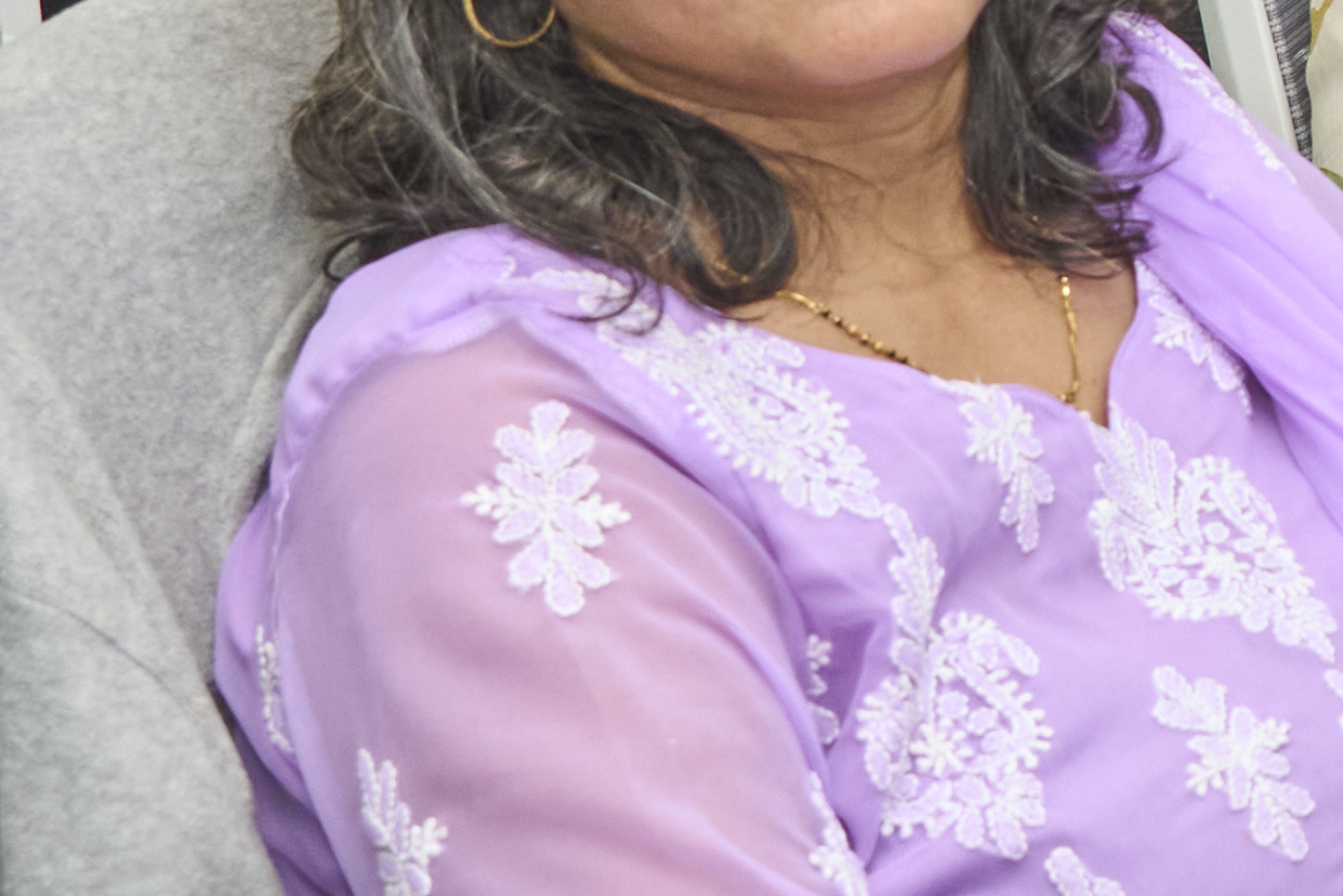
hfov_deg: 10.0
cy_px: -409
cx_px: 3384
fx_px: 6530
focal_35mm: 175
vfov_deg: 7.7
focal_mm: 31
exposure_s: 1/160
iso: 1600
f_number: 6.3
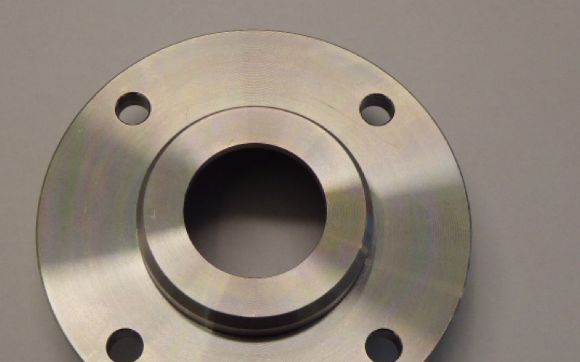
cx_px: 258
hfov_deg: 23.8
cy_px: 246
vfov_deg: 15.0
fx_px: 1375
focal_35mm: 87
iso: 250
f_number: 4.4
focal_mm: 11.7
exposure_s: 1/60
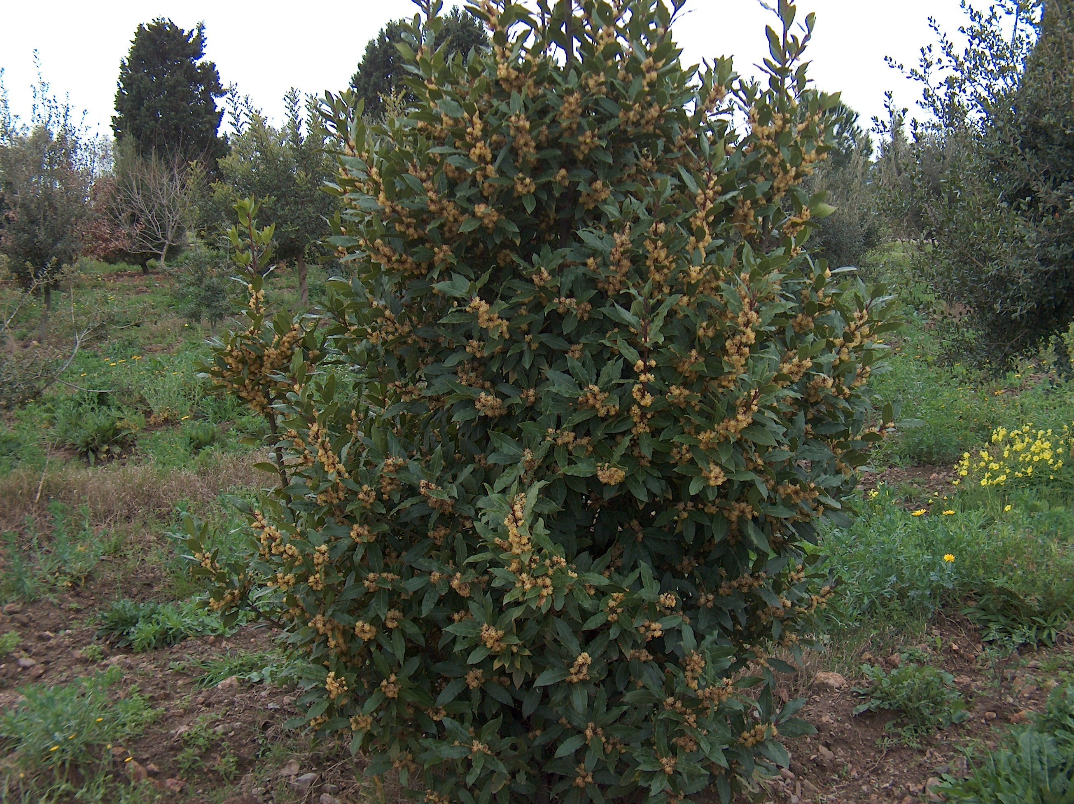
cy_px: 402
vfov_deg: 38.6
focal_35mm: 37
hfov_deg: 50.2
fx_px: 1147
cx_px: 537
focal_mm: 7.6
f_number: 2.8
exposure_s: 1/437
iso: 100
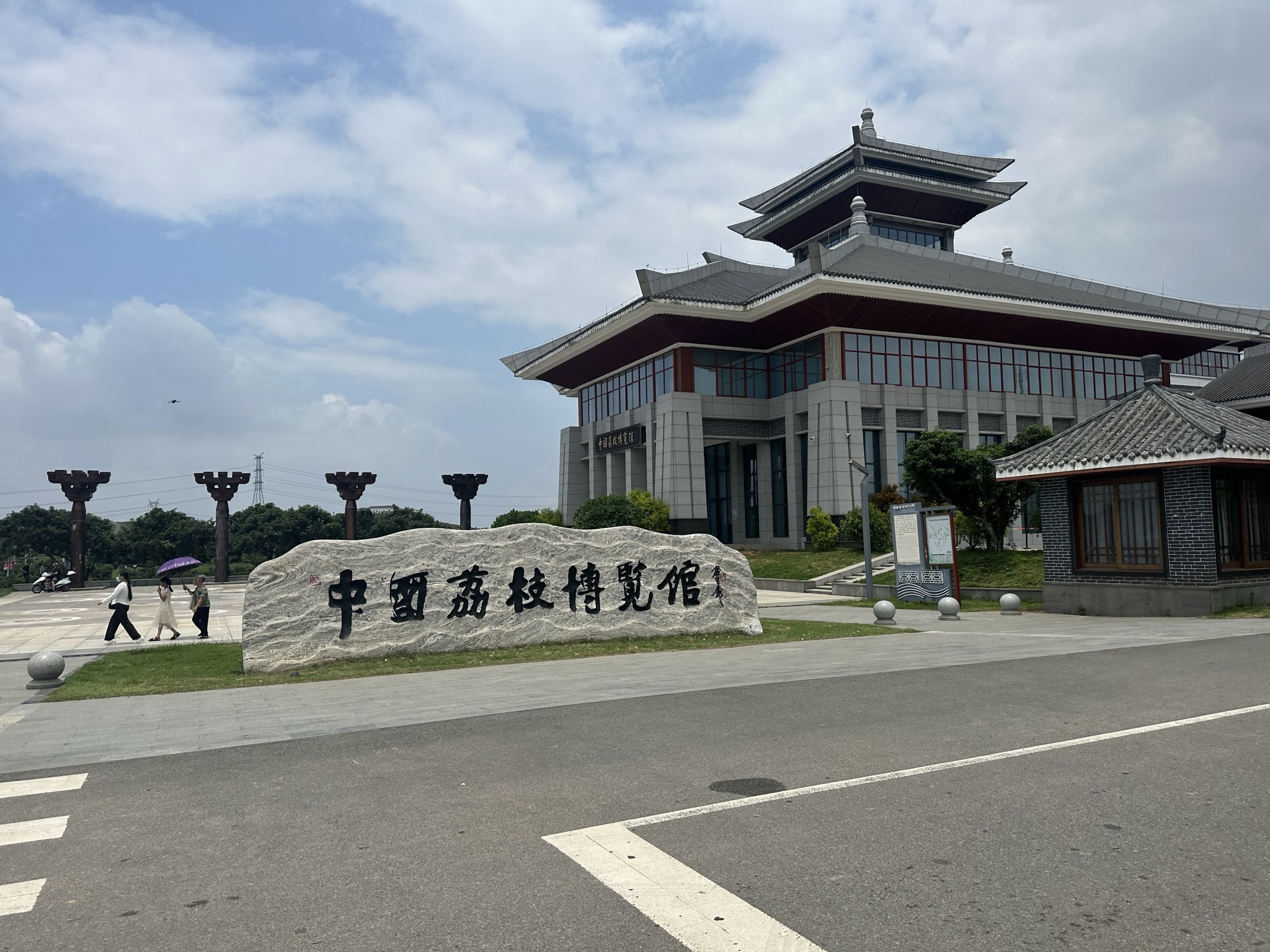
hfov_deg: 71.6
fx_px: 881
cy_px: 476
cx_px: 635
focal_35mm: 24
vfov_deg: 56.8
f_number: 1.78
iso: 80
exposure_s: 1/9709
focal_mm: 6.86
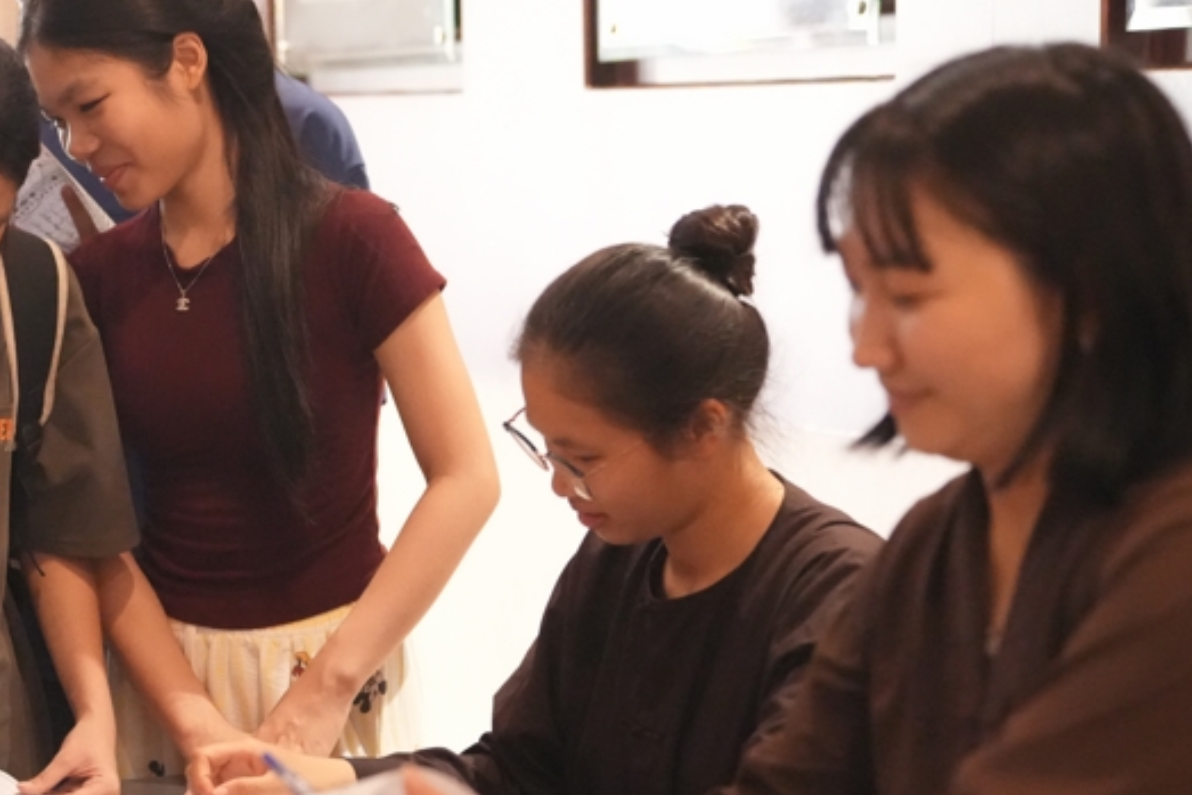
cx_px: 302
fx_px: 3643
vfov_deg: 12.4
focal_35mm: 110
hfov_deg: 18.5
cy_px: 524
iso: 16000
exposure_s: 1/320
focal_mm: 59
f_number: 3.2
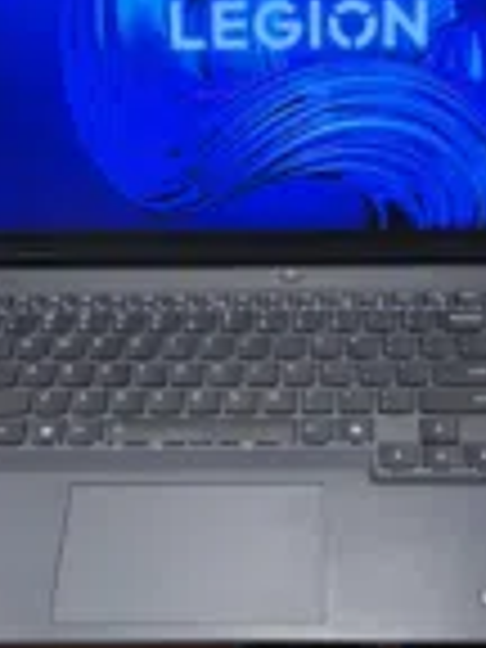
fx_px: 1348
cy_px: 320
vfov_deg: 27.0
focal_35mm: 72
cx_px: 297
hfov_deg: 20.4
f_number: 1.6
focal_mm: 5.96
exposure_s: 1/50
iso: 160
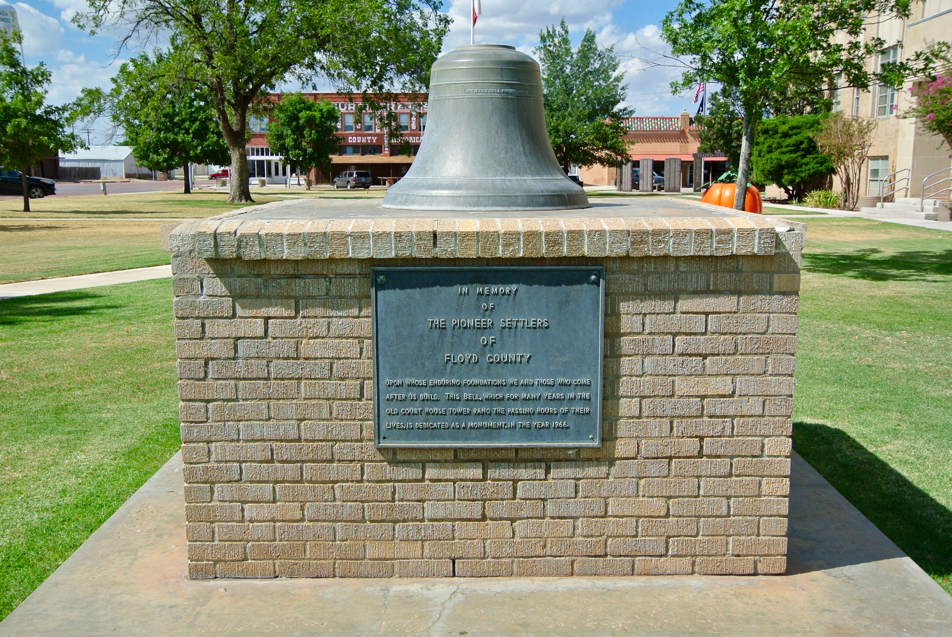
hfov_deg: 50.6
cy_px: 318
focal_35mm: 38
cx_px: 476
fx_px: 1006
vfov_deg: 35.1
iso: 100
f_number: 5
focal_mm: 14.4
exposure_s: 1/800
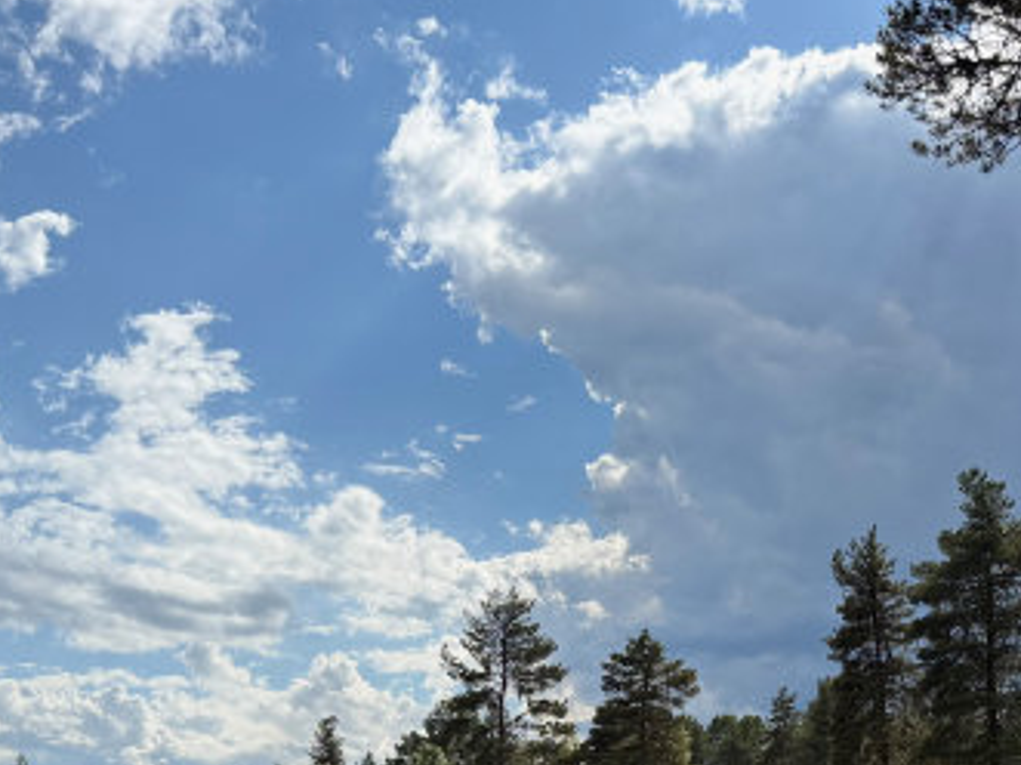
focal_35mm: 58
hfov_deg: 32.7
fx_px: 1710
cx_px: 753
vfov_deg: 23.4
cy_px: 876
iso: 100
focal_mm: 6.8
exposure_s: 1/6173
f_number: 1.8
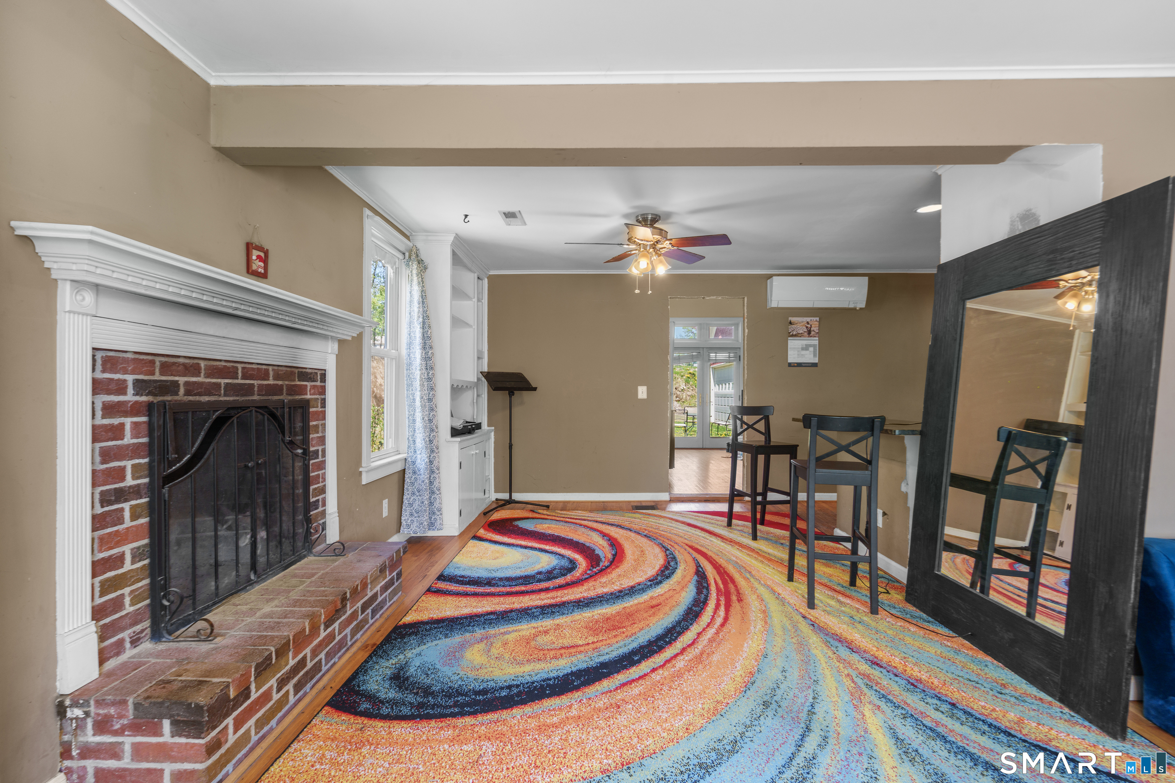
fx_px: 522
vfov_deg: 73.7
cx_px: 588
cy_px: 392
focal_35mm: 16
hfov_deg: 96.7
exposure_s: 1.3
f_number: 9
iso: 200
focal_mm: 16
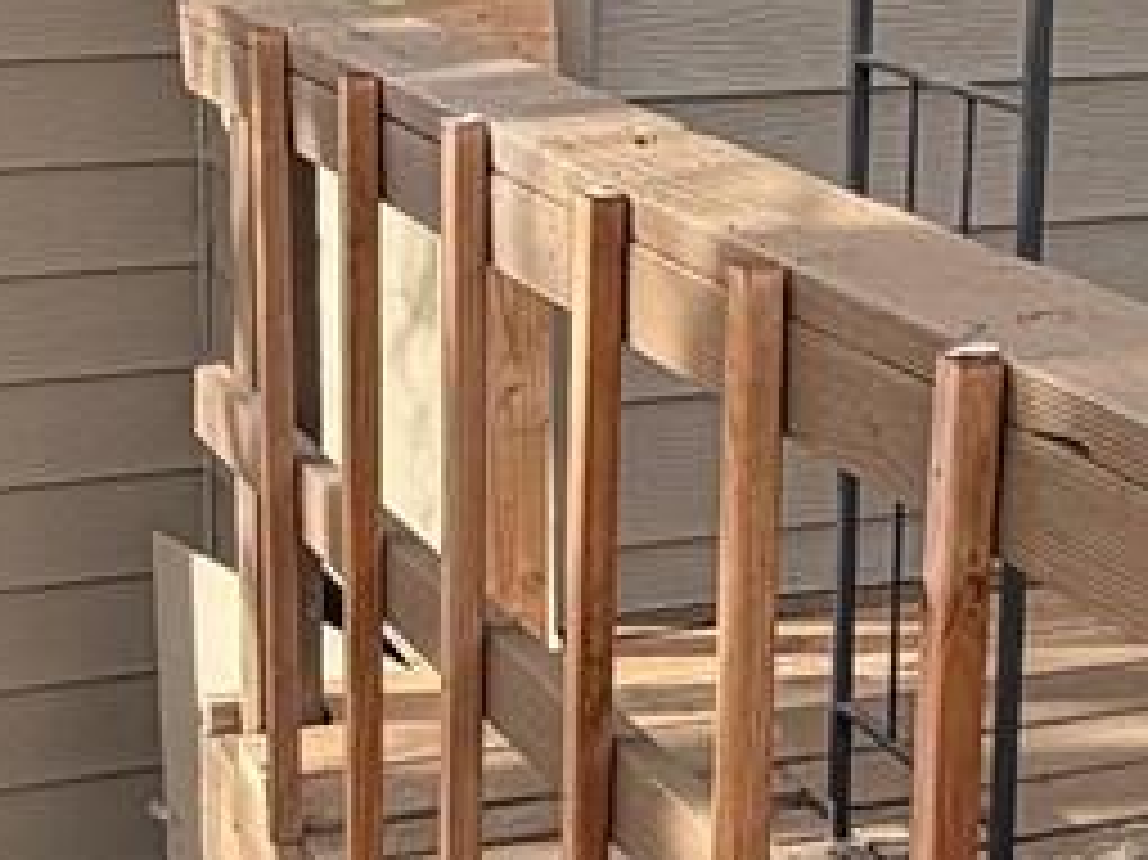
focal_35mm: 88
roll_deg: -0.8
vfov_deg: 16.8
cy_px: 351
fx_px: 2917
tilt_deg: -14.2
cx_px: 693
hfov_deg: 22.2
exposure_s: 1/502
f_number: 2.2
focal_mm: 2.22
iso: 50
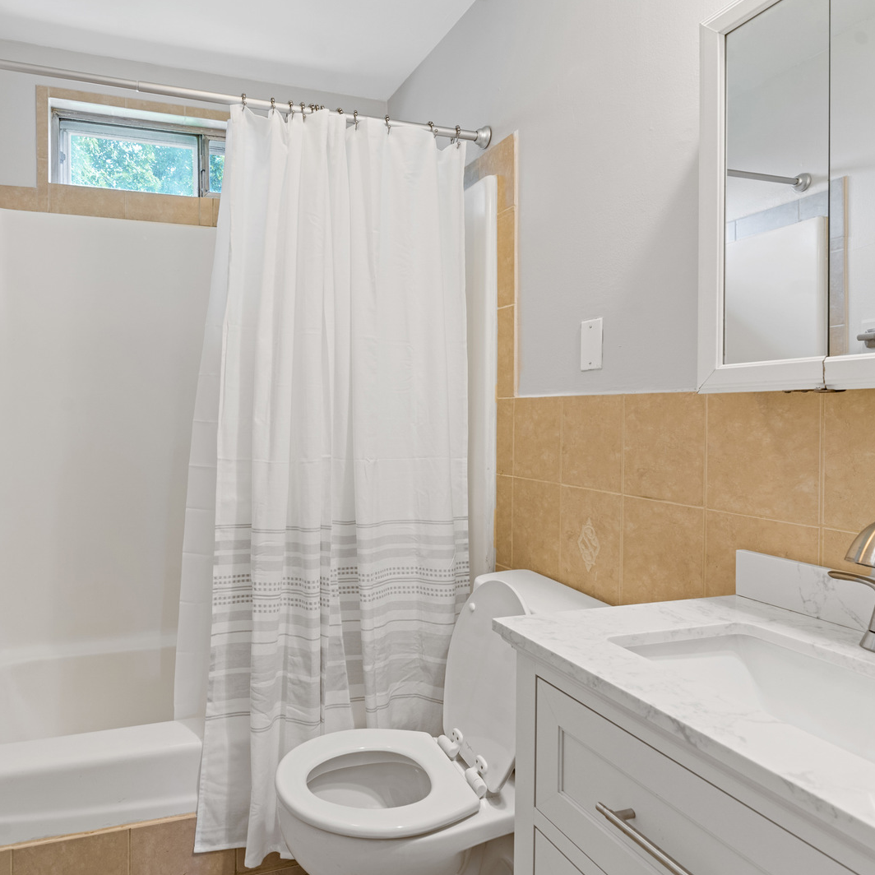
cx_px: 329
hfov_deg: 68.6
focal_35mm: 22
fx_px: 629
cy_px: 439
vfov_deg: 69.6
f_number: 8
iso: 200
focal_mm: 17
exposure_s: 1/1.25
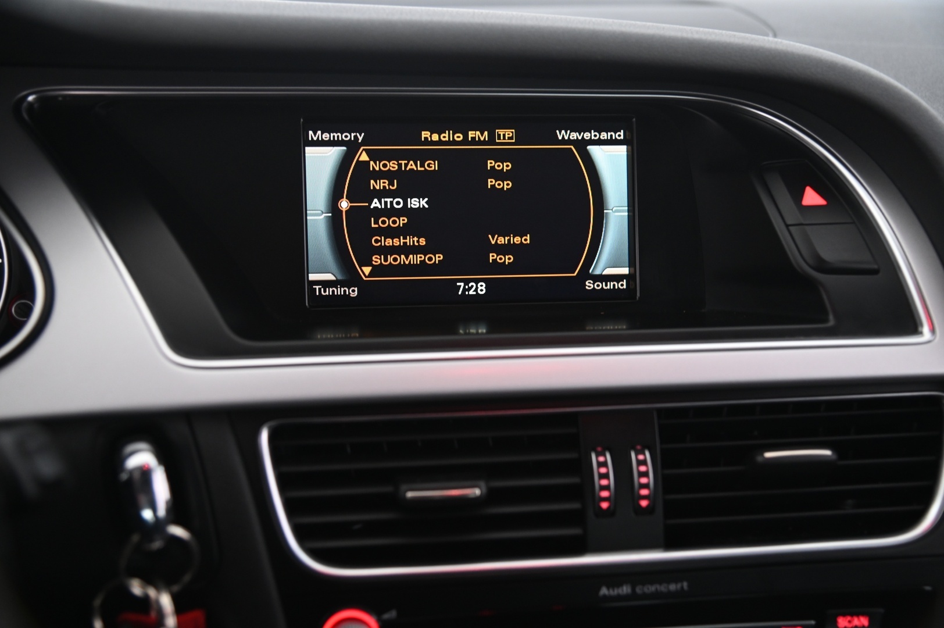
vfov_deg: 35.0
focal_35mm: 38
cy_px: 314
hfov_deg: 50.7
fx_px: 996
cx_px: 472
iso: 2000
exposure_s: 1/15
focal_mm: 38
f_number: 4
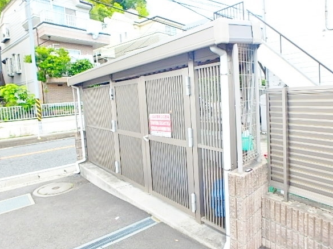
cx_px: 162
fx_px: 221
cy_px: 118
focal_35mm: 23
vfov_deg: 58.9
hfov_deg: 73.9
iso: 125
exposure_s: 1/160
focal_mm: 3.7
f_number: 3.5
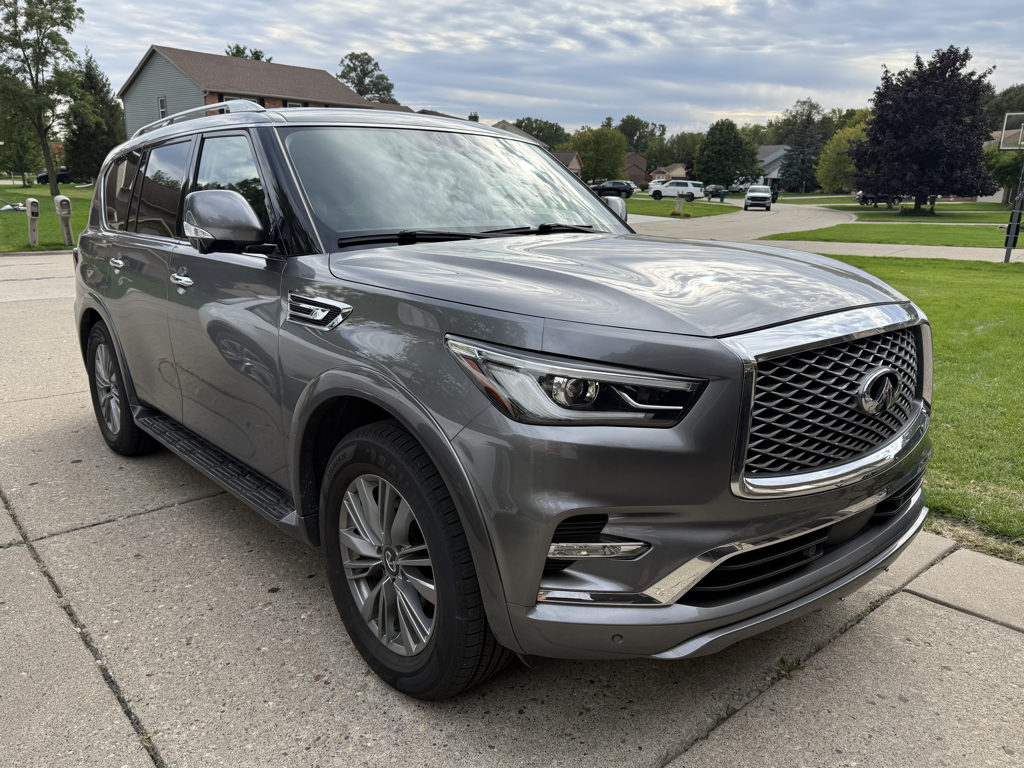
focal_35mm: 25
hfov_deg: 69.4
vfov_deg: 54.9
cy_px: 390
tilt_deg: -16.5
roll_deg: -0.5
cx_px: 503
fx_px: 740
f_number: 1.78
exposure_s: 1/2445
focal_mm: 6.76
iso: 100
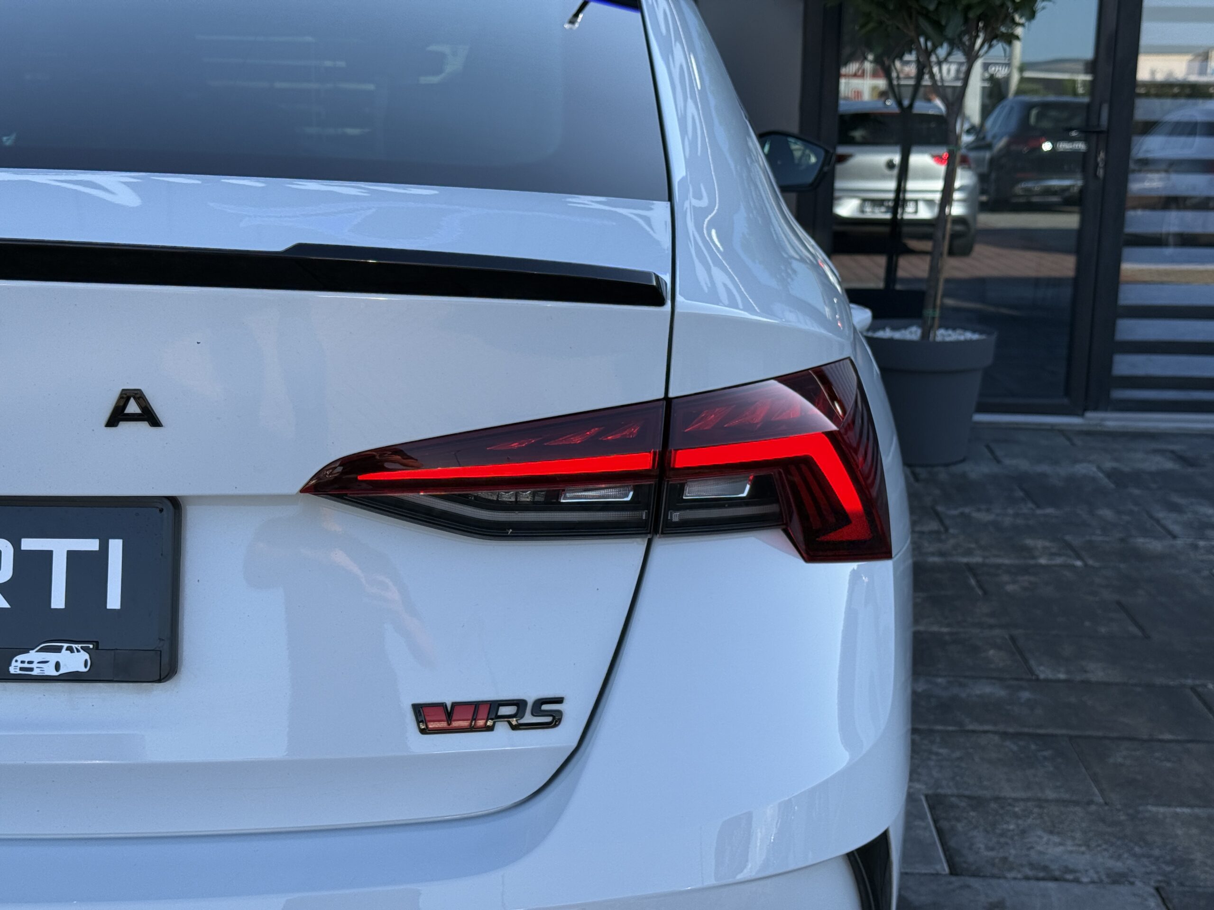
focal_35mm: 48
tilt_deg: -10.3
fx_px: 1683
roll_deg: -1.2
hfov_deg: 39.7
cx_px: 607
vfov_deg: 30.3
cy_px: 455
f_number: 1.78
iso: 80
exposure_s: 1/1543
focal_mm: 6.76
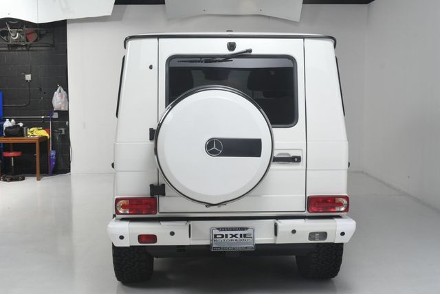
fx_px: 587
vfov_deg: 28.1
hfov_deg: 41.1
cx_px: 220
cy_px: 147
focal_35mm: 48
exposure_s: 1/160
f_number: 14
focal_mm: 24
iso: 100
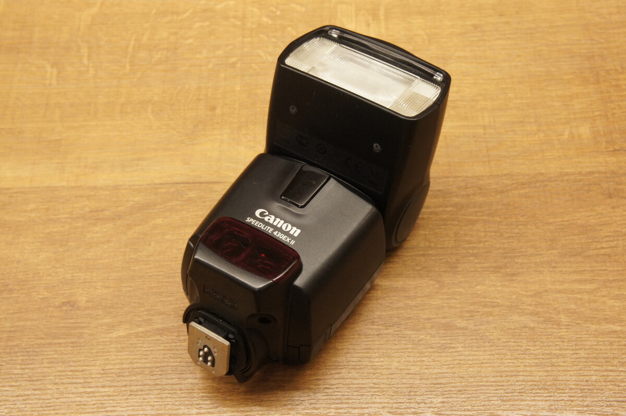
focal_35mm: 54
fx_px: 938
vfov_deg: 25.0
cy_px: 208
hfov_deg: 36.9
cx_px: 313
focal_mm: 36
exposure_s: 1/30
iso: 1600
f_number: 13
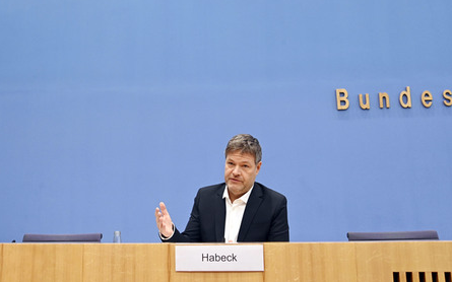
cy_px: 148
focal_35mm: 33
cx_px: 228
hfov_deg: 58.1
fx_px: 406
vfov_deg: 38.3
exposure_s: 1/500
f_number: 5.6
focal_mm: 32
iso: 5000
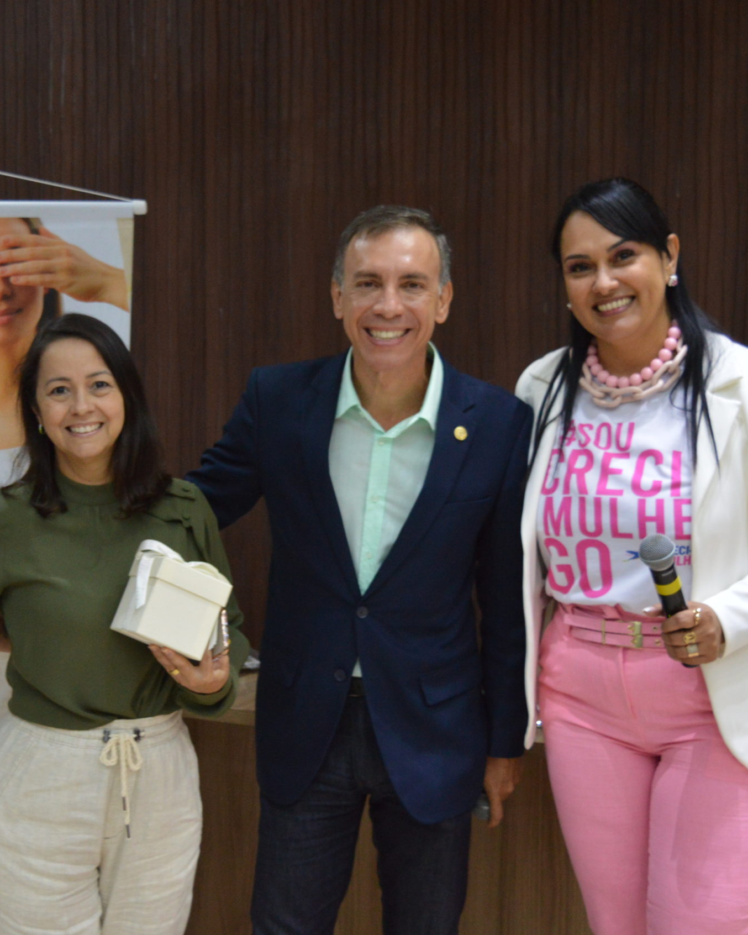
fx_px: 1707
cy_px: 466
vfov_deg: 30.6
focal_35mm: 62
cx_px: 170
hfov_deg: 24.4
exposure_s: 1/15
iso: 1250
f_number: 4.2
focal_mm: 29
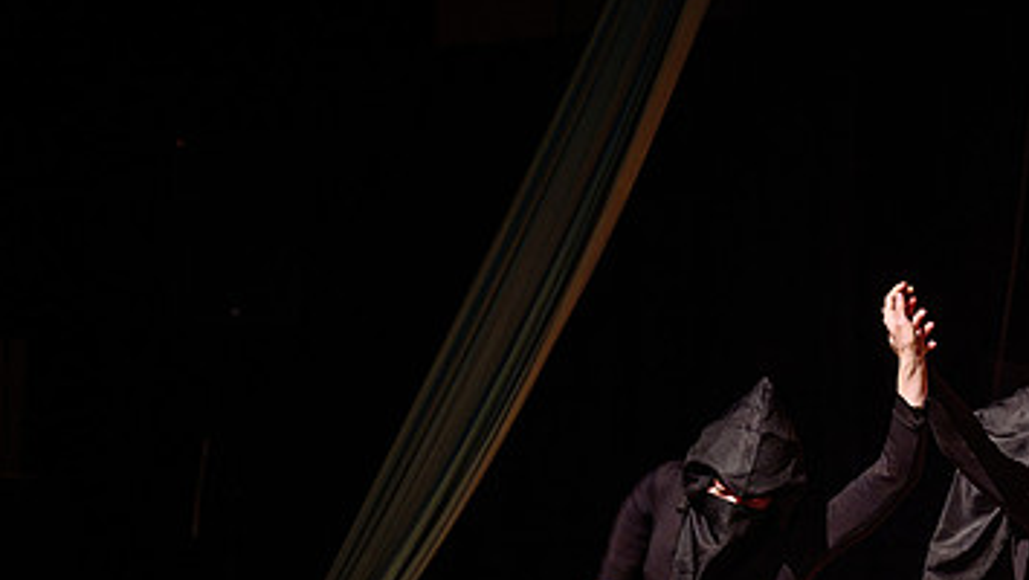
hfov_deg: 22.9
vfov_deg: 12.9
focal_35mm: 92
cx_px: 809
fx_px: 2511
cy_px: 632
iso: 1600
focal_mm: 47
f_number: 2.8
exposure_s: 1/200
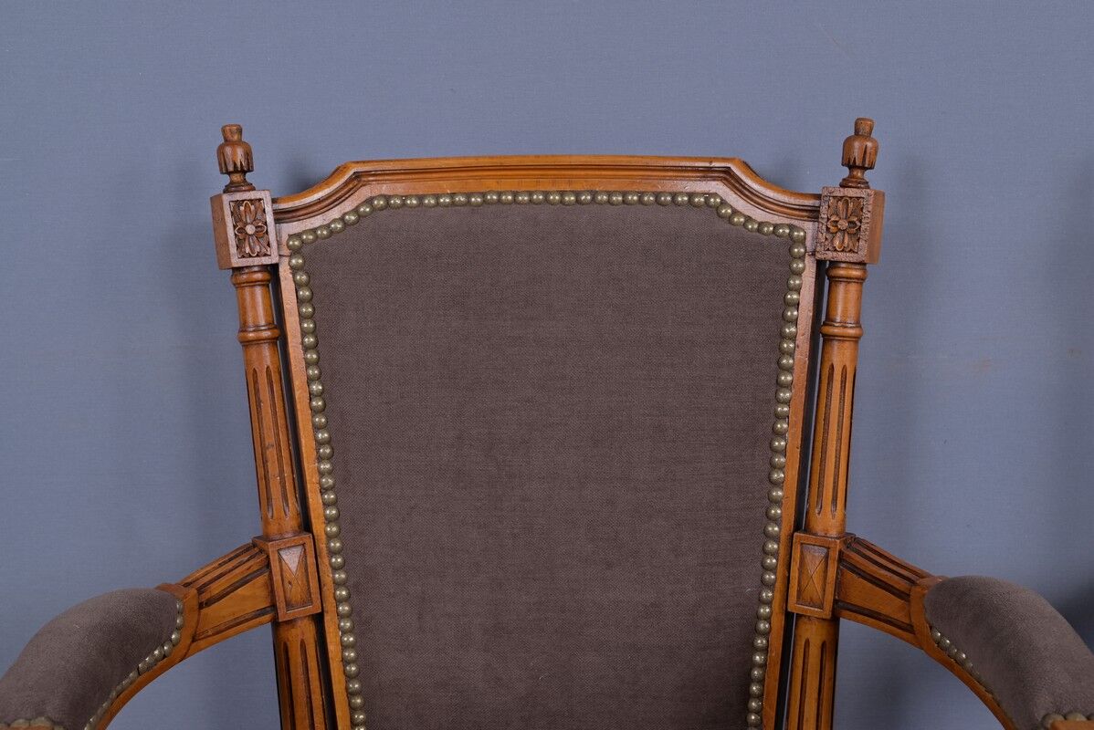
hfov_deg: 45.4
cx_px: 547
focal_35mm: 43
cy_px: 365
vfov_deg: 31.2
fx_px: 1307
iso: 200
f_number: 10
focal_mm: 43
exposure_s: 1/100
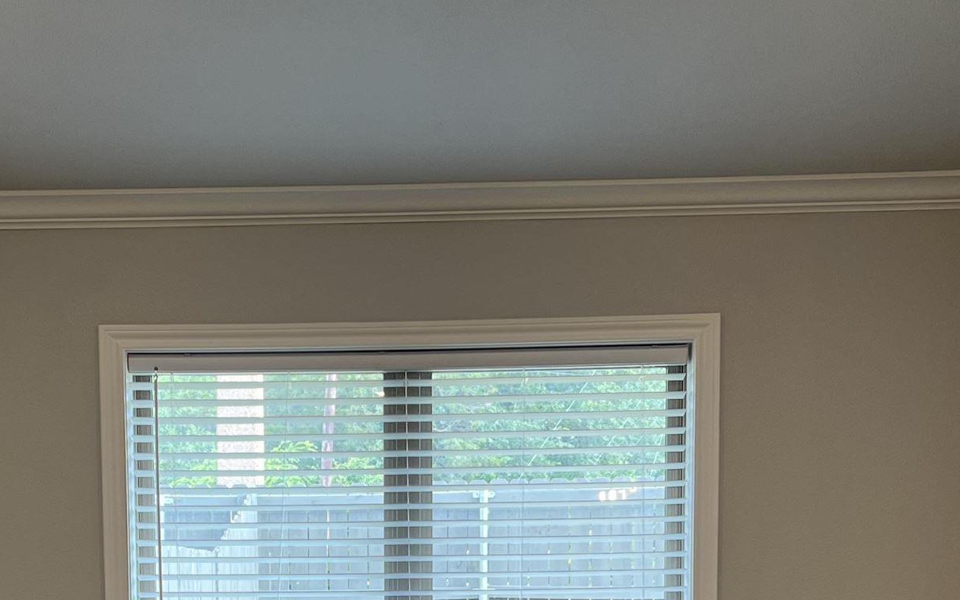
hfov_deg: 29.2
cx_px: 348
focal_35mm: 70
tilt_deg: -6.3
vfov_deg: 17.7
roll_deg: +1.1
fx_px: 1832
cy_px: 713
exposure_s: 1/120
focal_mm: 5.7
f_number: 1.5
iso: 50
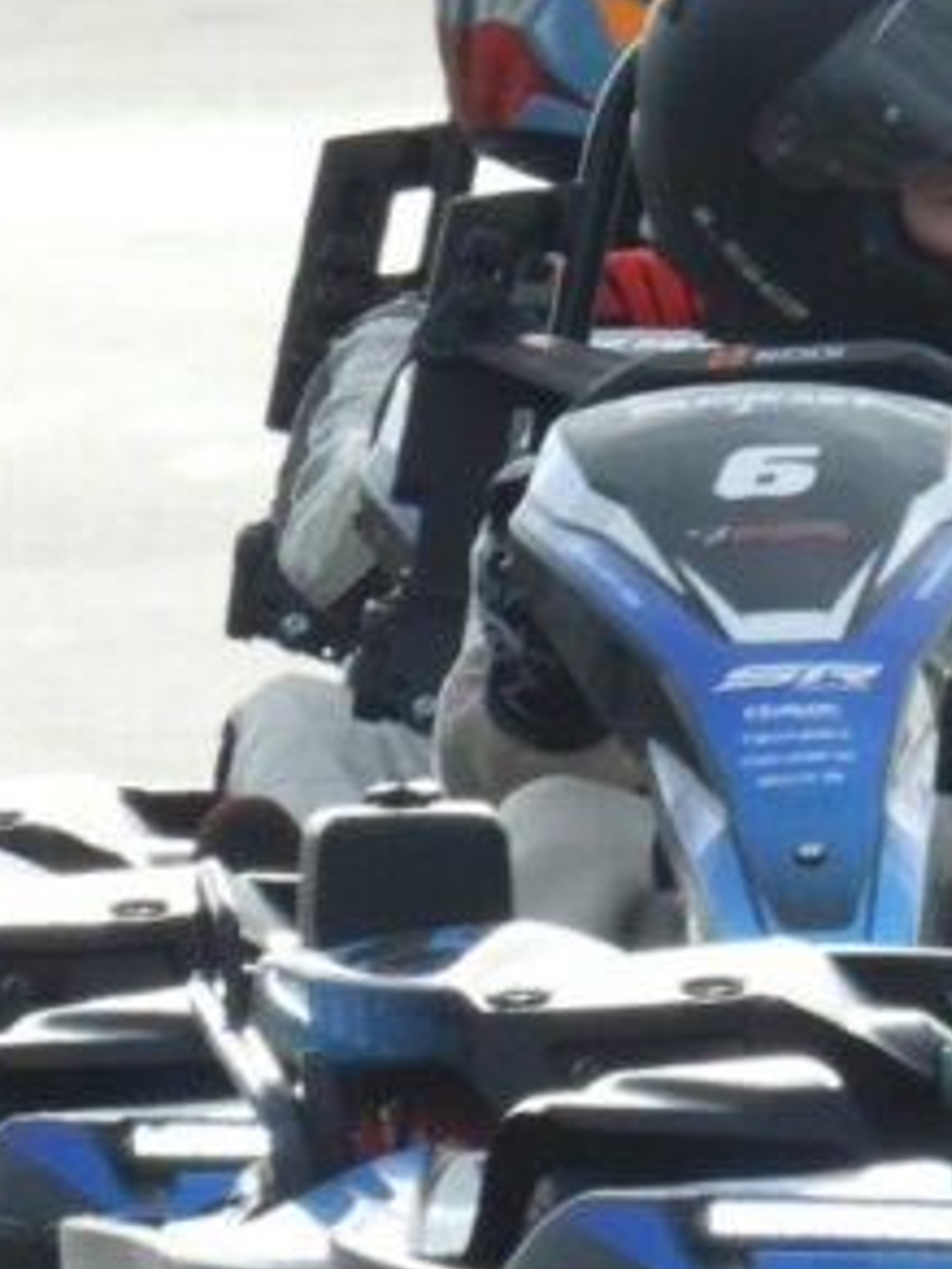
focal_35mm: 3863
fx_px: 141652
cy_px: 704
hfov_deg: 0.4
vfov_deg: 0.5
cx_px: 1126
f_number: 5.6
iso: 250
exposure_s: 1/500
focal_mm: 198
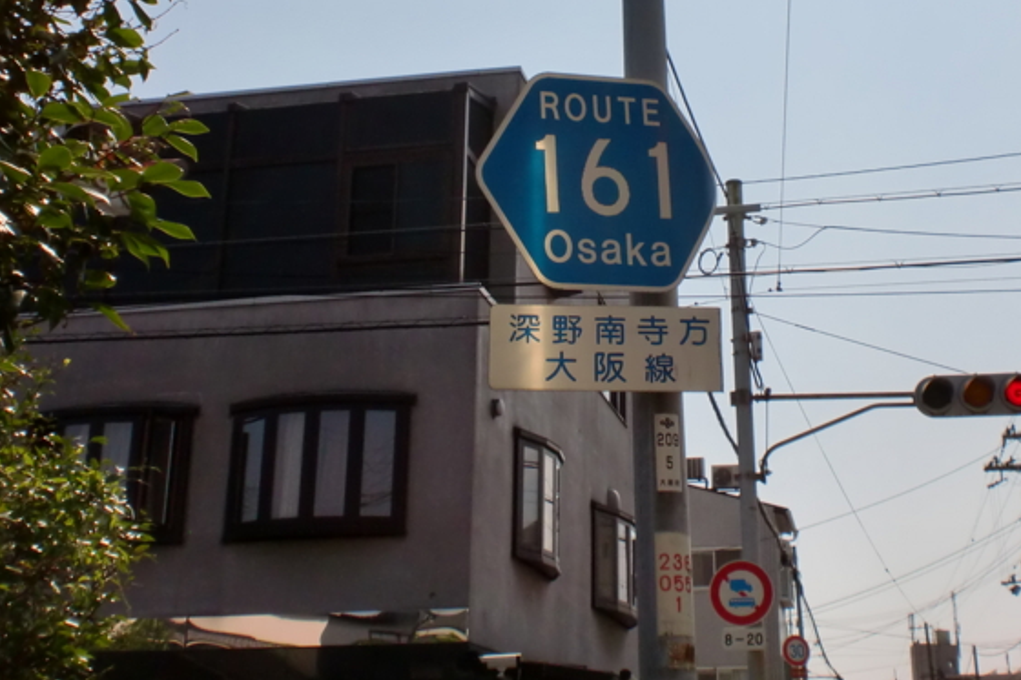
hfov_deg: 38.0
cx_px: 633
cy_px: 215
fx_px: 1474
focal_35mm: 52
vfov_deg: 25.8
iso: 64
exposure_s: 1/1600
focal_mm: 6.3
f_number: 5.6
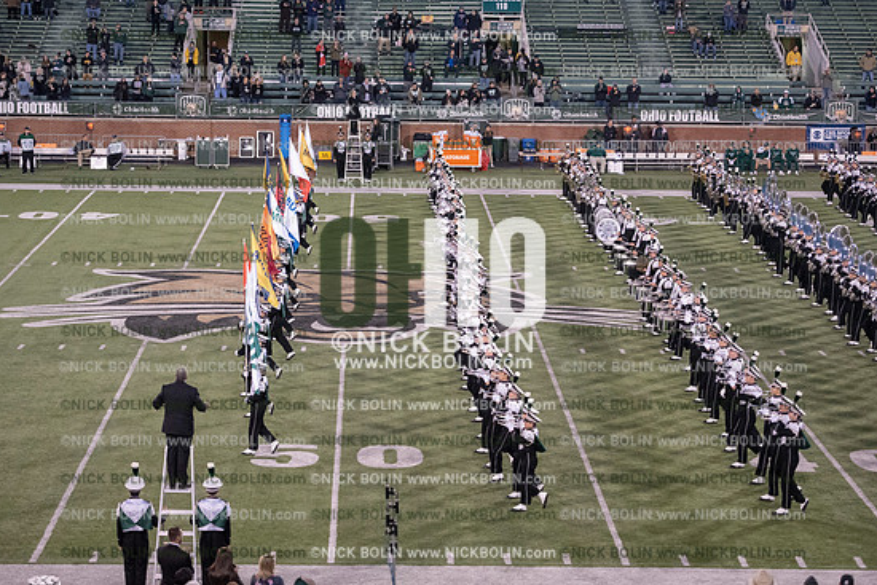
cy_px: 294
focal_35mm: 97
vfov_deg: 14.1
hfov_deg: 21.0
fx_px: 2364
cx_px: 432
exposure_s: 1/1250
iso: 5000
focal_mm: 92
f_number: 3.2
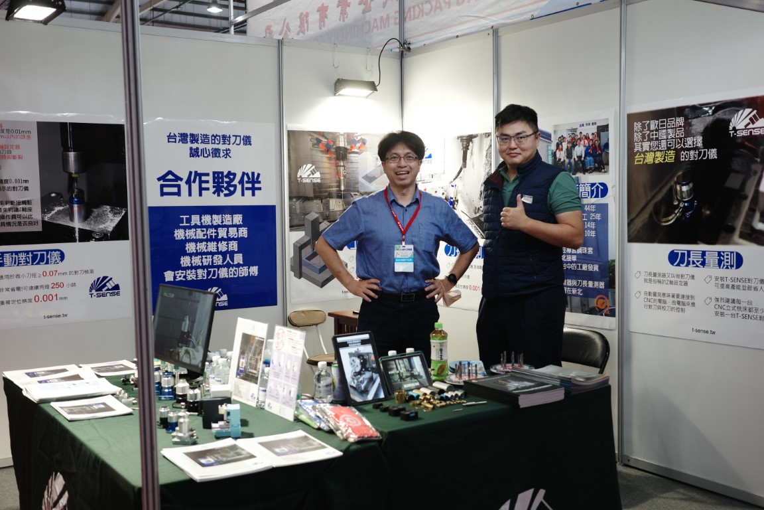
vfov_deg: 33.4
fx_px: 849
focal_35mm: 40
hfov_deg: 48.5
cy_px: 255
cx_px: 382
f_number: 2.8
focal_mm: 26
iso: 250
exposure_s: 1/40
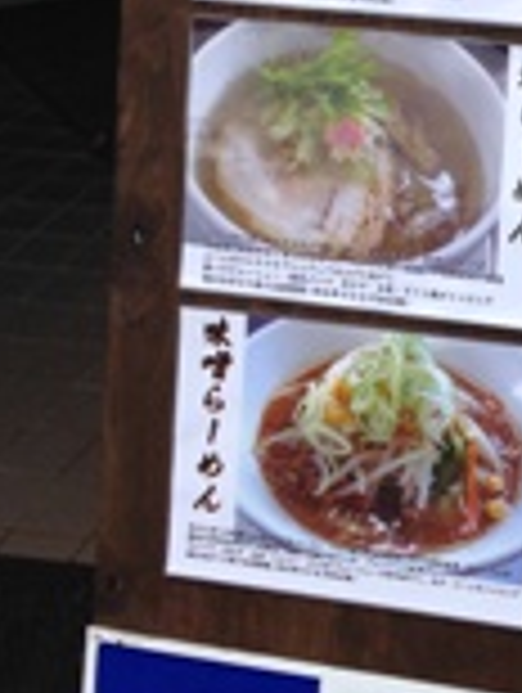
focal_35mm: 96
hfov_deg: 14.8
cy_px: 81
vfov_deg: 20.0
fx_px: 1925
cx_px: 657
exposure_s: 1/1695
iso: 50
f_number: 2.4
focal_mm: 4.12
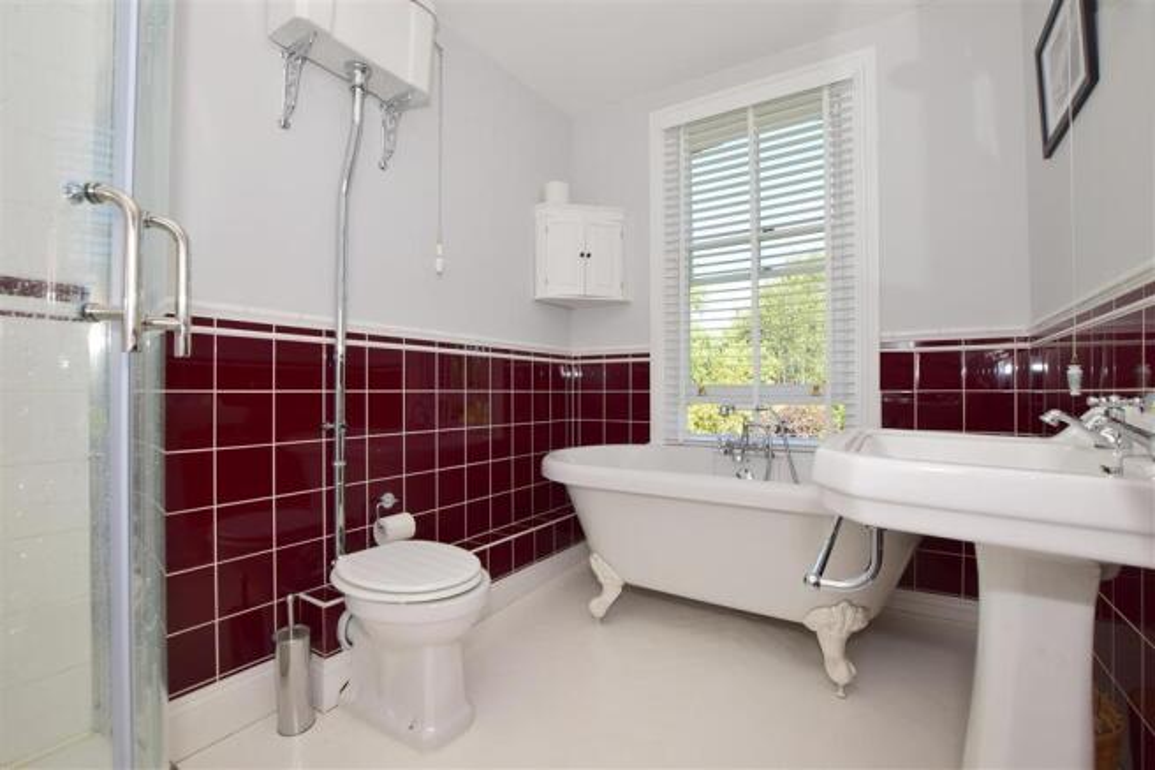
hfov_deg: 100.4
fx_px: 481
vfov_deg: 77.3
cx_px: 578
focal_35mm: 15
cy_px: 385
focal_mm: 10
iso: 400
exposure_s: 1/100
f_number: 8
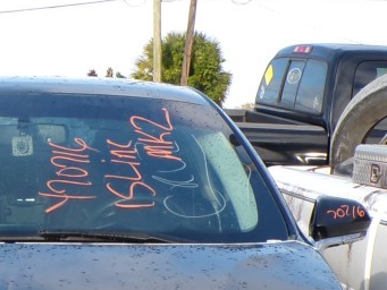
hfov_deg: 21.2
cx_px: 22
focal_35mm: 90
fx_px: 1007
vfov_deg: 14.9
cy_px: 474
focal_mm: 4.3
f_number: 4.4
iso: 100
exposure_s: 1/200
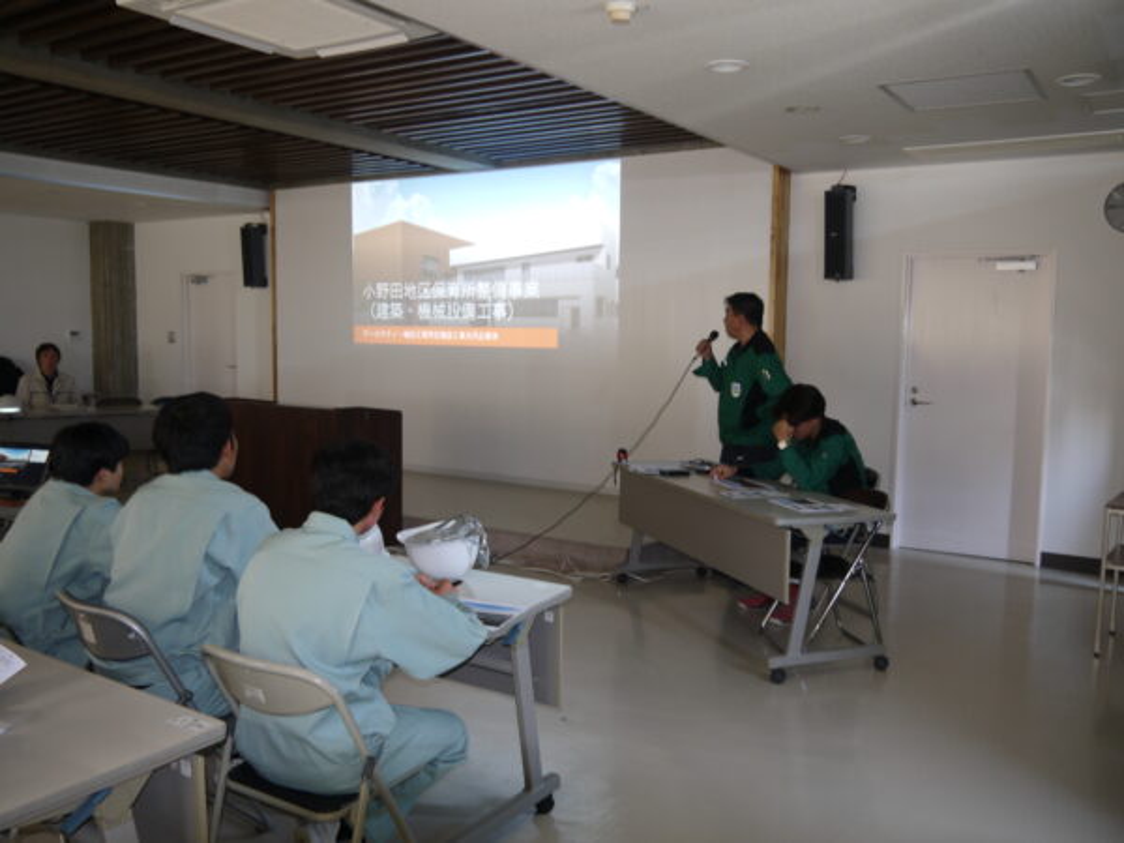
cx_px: 562
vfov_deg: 46.8
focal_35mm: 30
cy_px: 422
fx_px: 974
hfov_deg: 60.0
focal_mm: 15
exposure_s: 1/13
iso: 250
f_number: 3.6
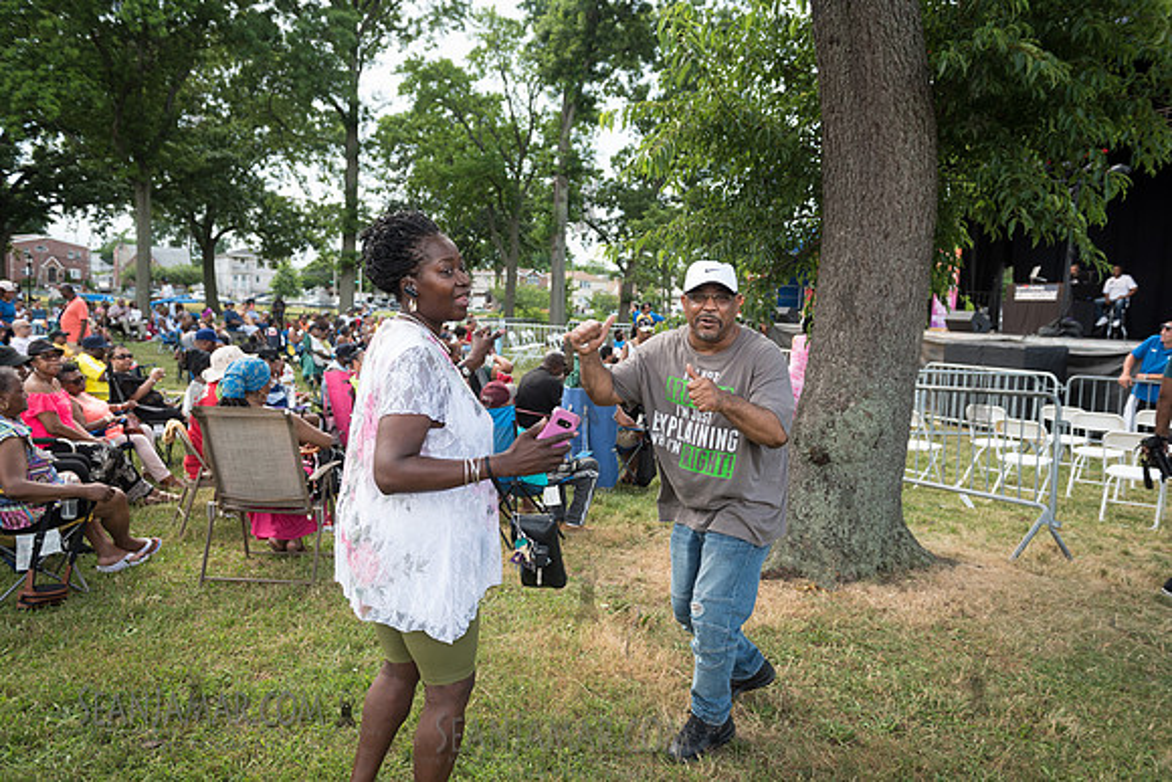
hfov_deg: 67.4
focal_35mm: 27
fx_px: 879
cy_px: 391
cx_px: 586
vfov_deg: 48.0
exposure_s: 1/200
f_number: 4
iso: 250
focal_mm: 27
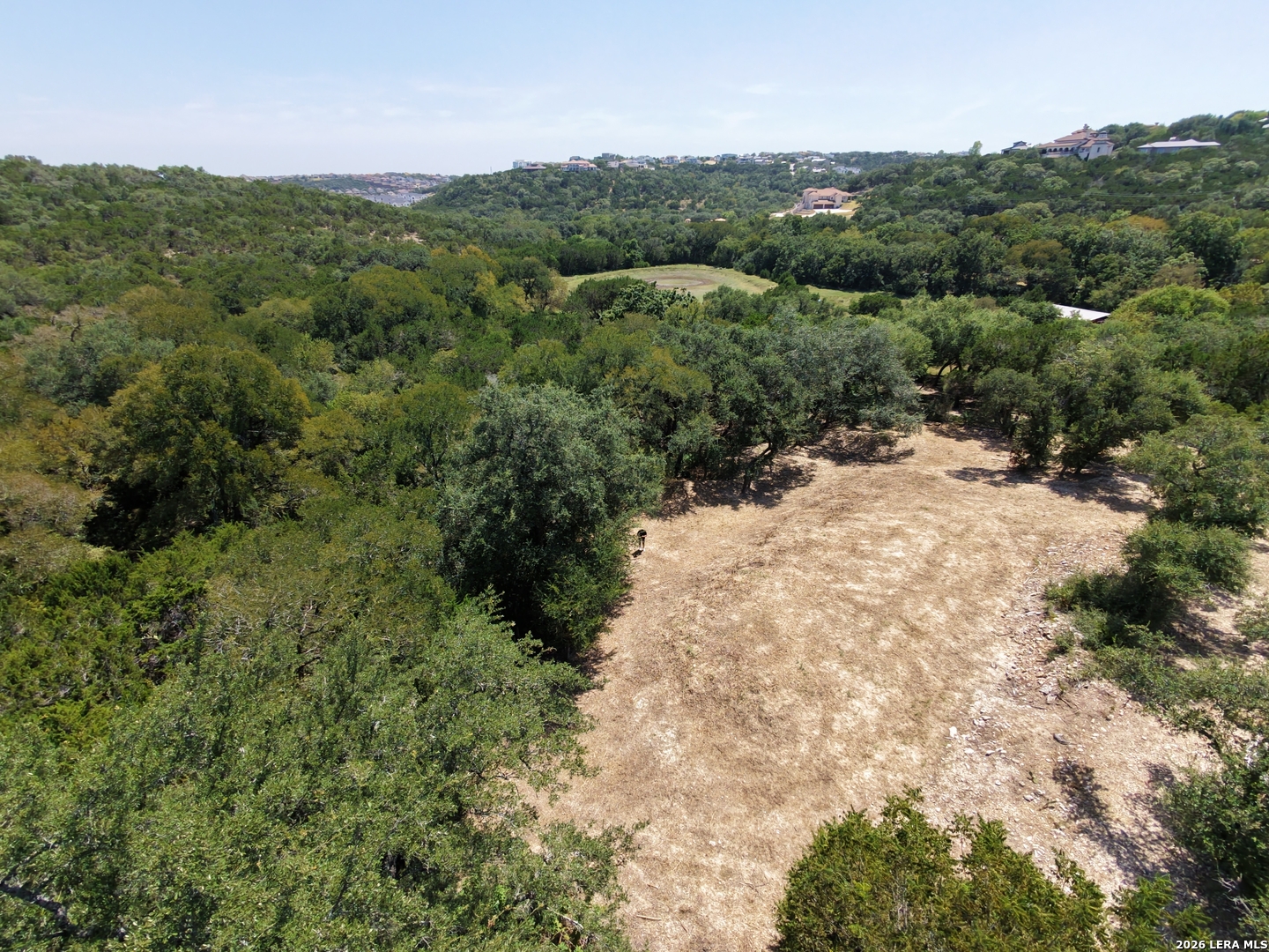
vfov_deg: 78.1
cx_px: 634
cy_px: 476
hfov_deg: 94.5
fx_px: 587
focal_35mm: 16
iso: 100
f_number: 2.2
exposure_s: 1/640
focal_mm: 3.05
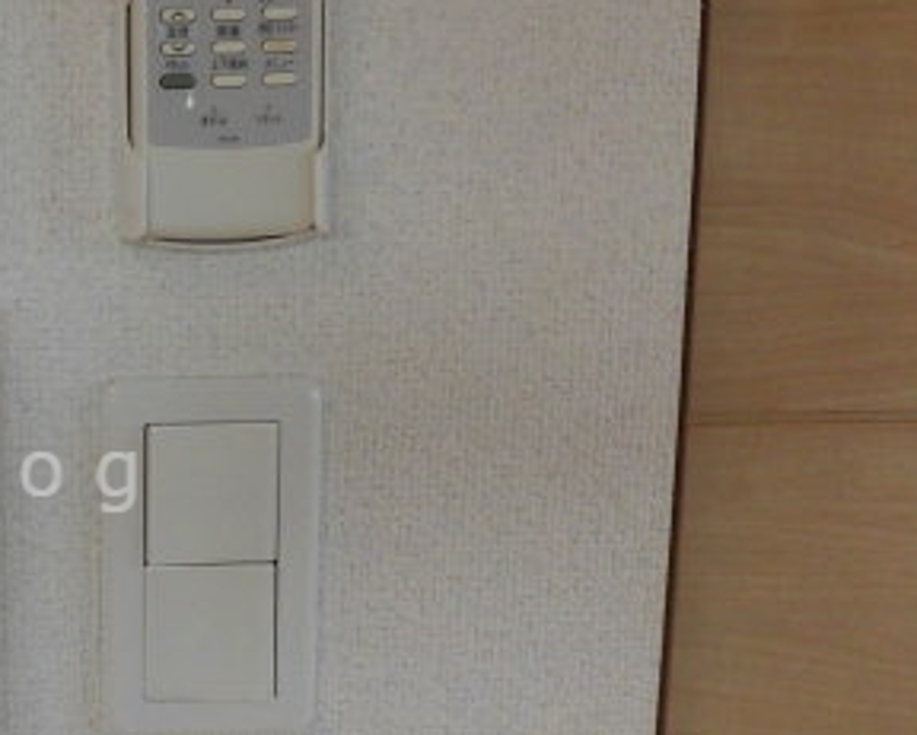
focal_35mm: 52
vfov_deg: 29.0
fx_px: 1413
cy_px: 474
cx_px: -64
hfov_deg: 32.2
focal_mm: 4.3
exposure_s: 1/125
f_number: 3.1
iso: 100
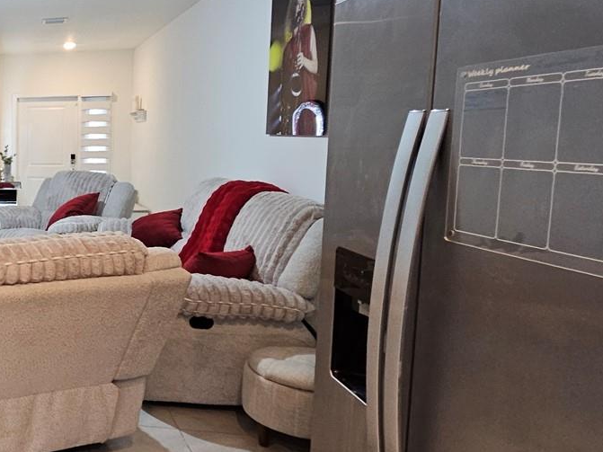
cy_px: 202
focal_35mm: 31
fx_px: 540
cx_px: -110
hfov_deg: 41.4
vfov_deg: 45.4
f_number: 2.2
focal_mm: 2.2
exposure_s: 1/60.2
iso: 200
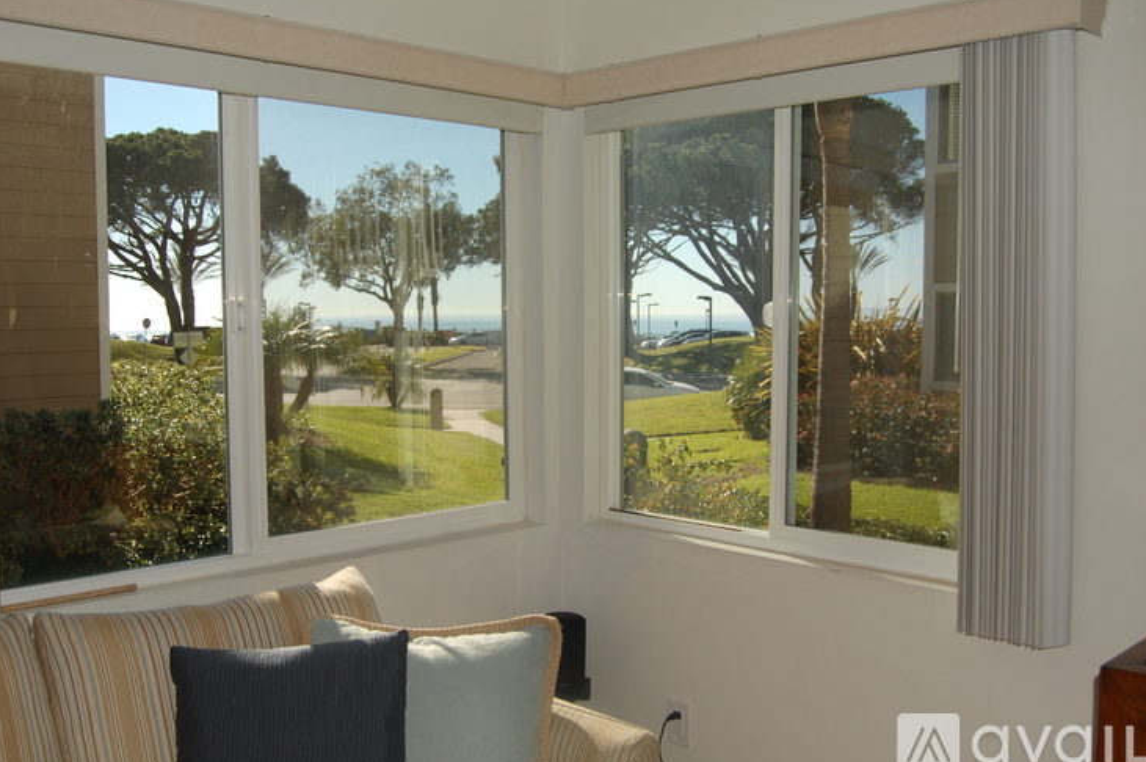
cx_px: 561
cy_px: 384
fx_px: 1130
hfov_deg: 53.8
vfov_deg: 37.3
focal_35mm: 36
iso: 200
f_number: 5.6
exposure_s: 1/500
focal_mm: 23
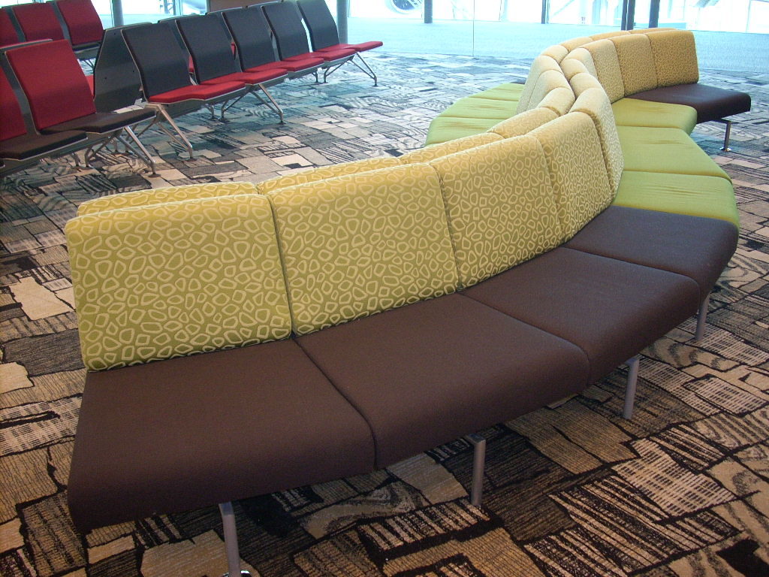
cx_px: 384
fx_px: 822
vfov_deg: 38.7
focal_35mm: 37
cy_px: 288
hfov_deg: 50.1
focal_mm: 6.2
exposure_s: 1/30
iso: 200
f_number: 2.8
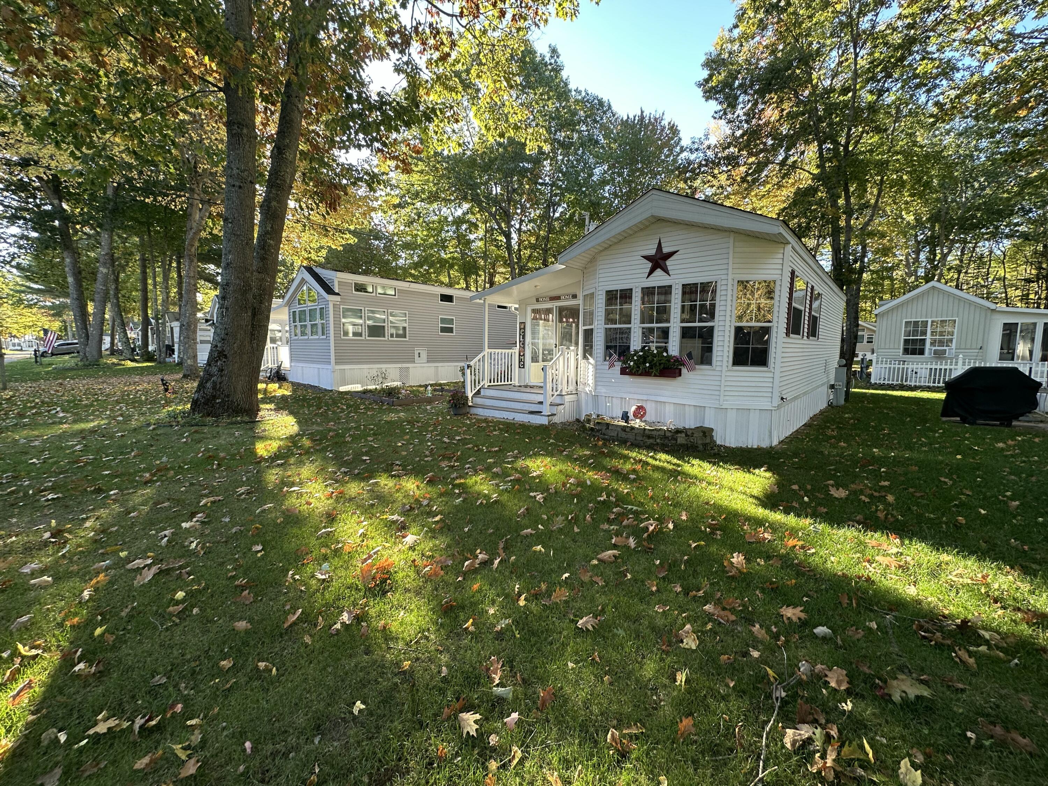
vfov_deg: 85.7
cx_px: 524
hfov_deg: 102.1
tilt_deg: -5.8
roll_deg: -0.5
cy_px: 393
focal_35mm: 14
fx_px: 424
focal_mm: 2.22
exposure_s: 1/99
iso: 50
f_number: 2.2
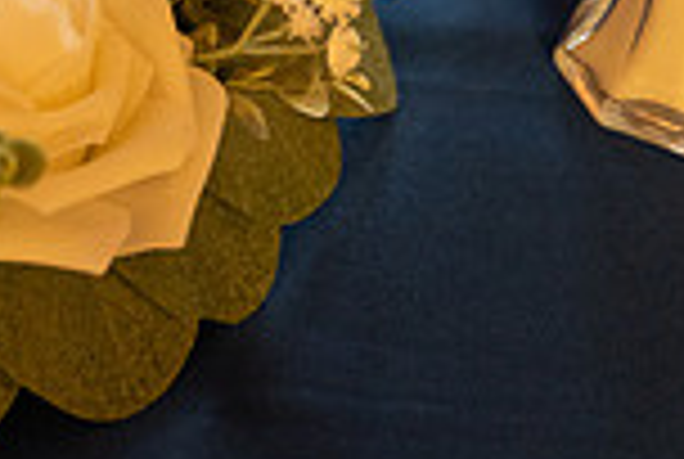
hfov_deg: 12.5
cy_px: -371
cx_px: -328
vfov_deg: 8.5
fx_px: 2970
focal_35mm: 156
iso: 1000
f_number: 3.5
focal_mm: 41
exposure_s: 1/50
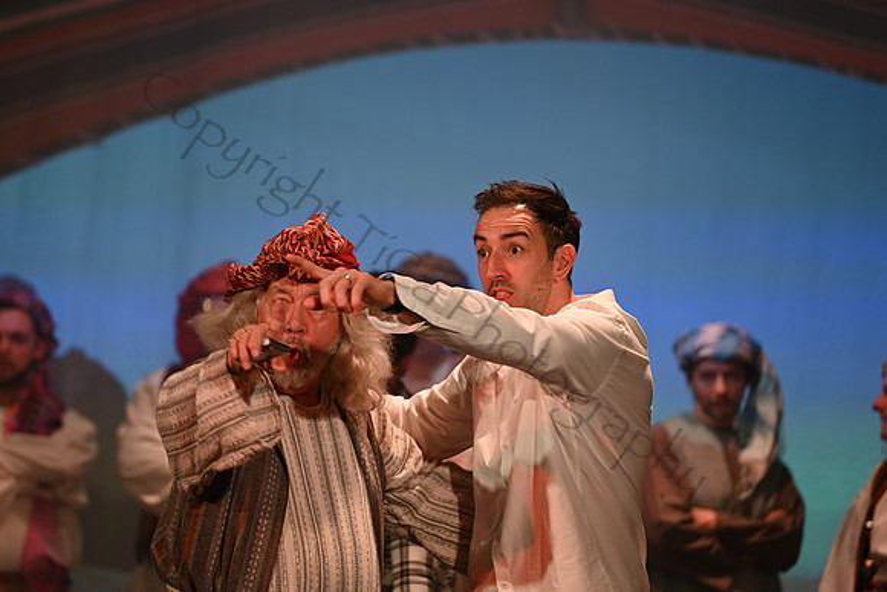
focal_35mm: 200
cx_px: 444
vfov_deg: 6.9
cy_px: 296
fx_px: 4929
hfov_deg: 10.3
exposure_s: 1/160
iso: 640
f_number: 2.8
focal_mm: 200
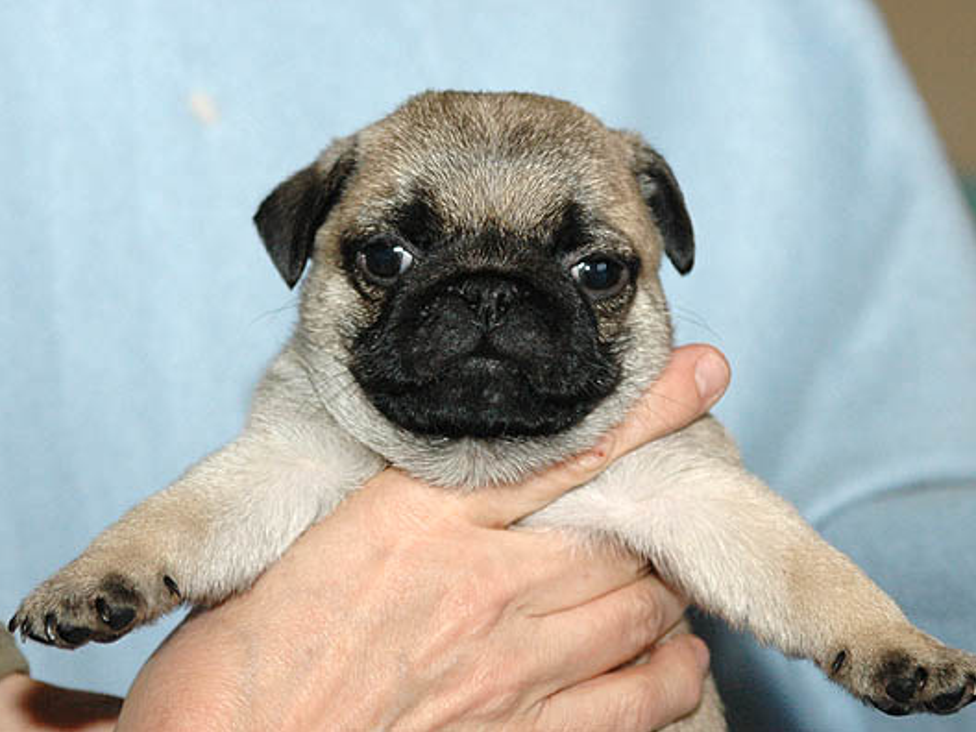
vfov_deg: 13.9
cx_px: 495
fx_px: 3004
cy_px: 367
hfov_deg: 18.5
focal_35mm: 107
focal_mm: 65
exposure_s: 1/60
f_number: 5.6
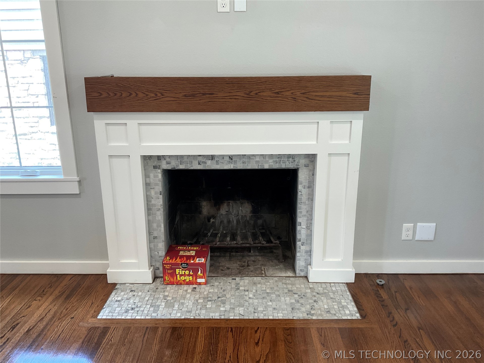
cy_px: 182
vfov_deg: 48.2
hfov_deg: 61.7
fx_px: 405
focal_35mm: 29
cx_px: 242
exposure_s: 1/60
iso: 64
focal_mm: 3
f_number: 1.8
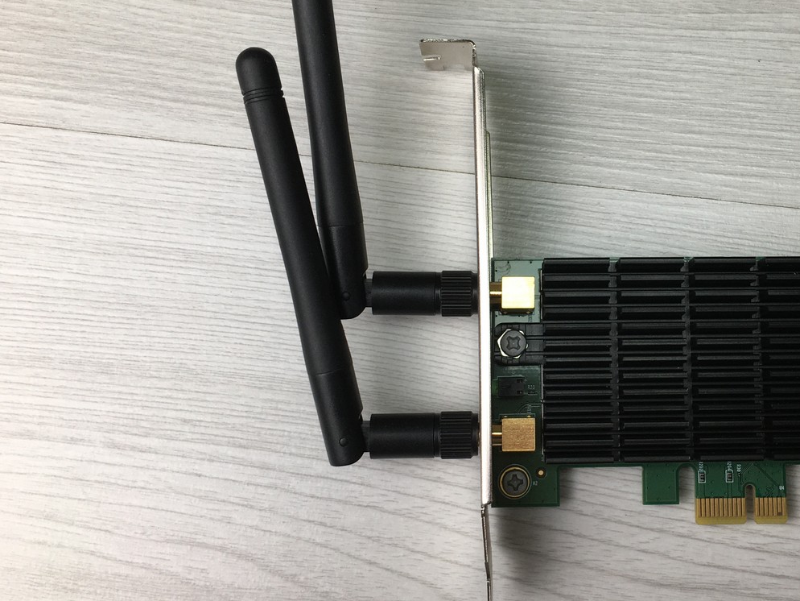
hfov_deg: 43.8
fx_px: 971
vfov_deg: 34.3
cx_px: 567
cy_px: 276
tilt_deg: -82.1
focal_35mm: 42
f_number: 2.2
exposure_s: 1/100
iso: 32
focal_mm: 4.15
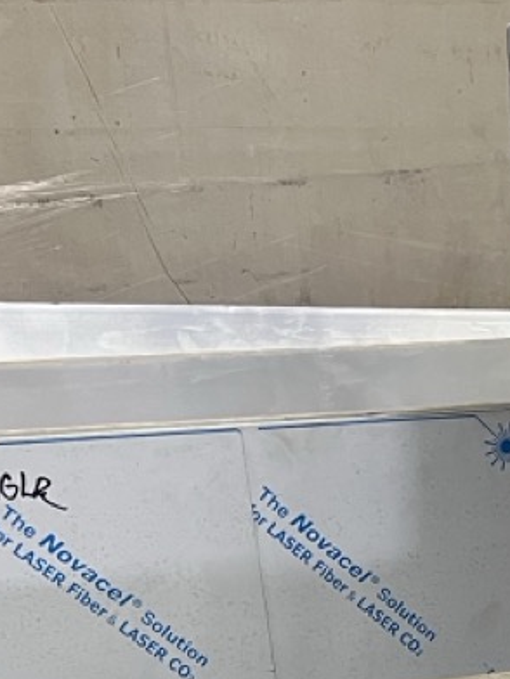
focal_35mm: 85
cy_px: 1072
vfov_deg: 19.5
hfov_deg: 16.2
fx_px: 1670
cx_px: 701
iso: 250
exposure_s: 1/60
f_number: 1.6
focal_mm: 5.1
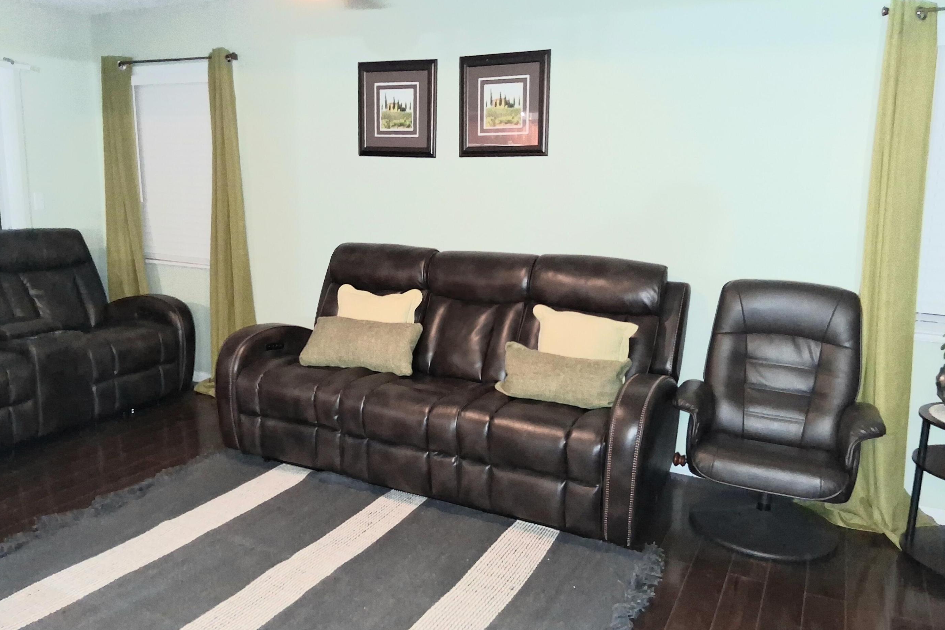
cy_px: 310
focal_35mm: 28
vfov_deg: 46.4
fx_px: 735
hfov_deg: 65.5
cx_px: 471
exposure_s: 1/24
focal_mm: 3.98
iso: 640
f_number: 1.8
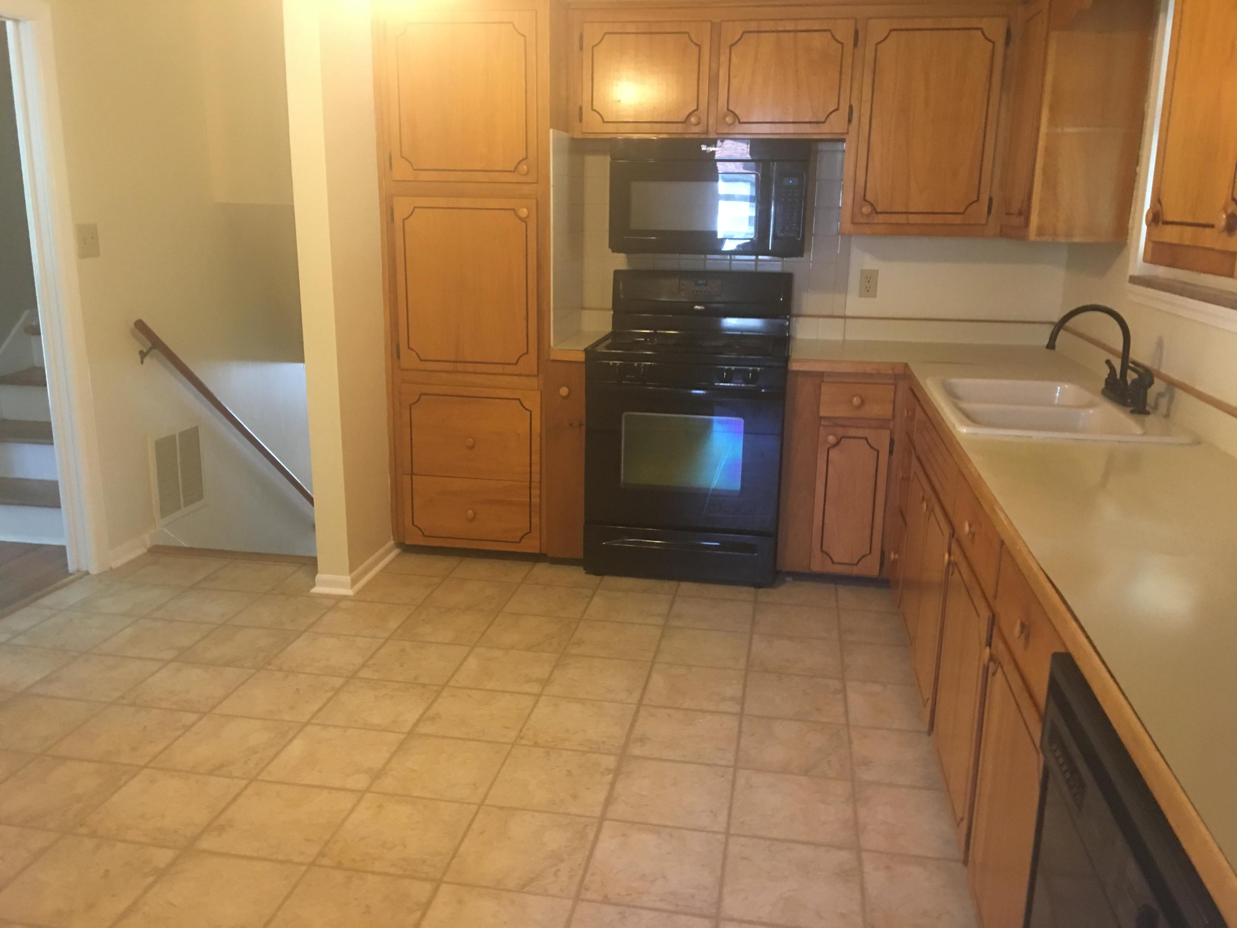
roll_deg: -1.1
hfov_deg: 61.7
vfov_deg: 48.2
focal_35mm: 29
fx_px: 1036
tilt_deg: -12.5
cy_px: 464
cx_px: 618
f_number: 2.2
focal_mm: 4.15
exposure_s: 1/10
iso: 80
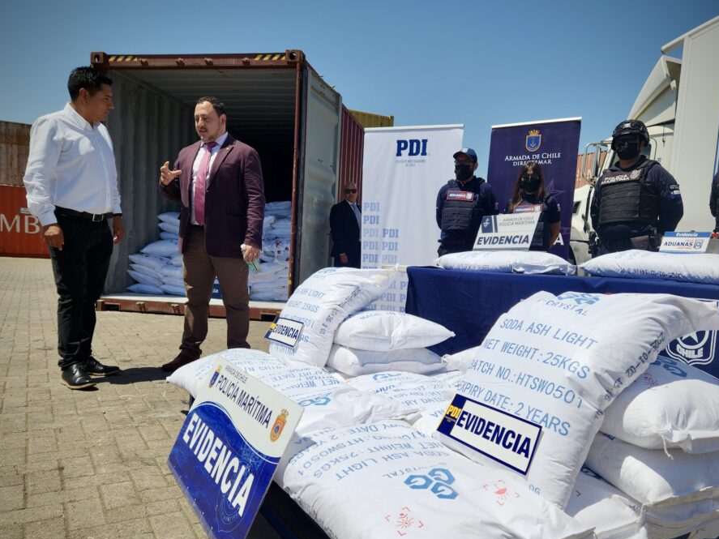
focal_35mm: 28
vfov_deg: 49.5
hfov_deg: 63.4
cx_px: 372
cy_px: 314
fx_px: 582
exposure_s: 1/3502
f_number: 1.8
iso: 20
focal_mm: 5.4
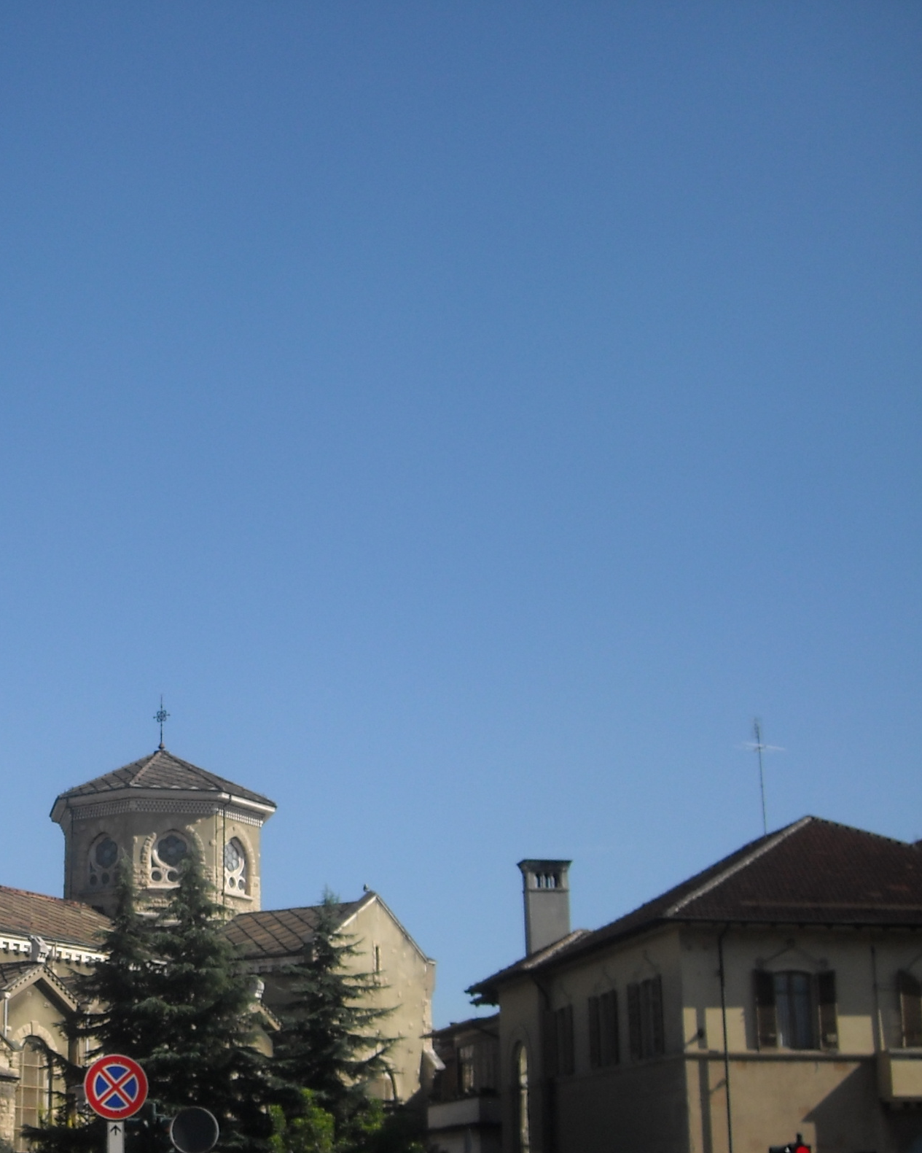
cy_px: 704
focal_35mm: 56
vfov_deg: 33.4
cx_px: 4
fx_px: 1910
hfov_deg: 25.8
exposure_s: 1/369
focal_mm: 5.7
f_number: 5.6
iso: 64
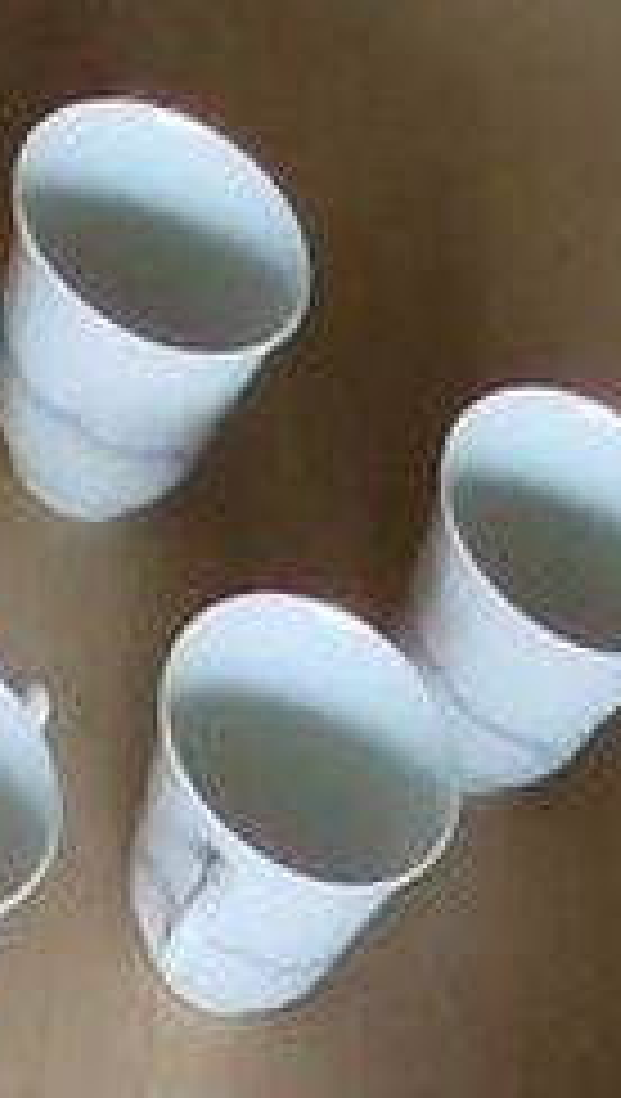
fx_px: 2944
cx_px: 171
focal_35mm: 101
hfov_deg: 12.0
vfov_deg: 12.9
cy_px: 2945
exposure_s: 1/50
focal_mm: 1.4
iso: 100
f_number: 2.2
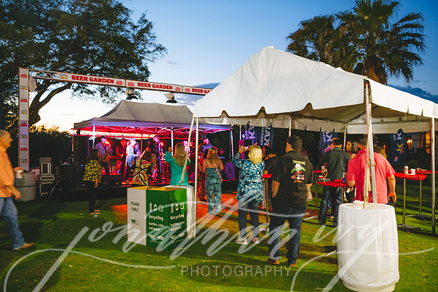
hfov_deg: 60.3
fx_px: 377
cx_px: 219
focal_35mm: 31
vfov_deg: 42.3
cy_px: 146
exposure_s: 1/30
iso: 800
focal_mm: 31
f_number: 3.5
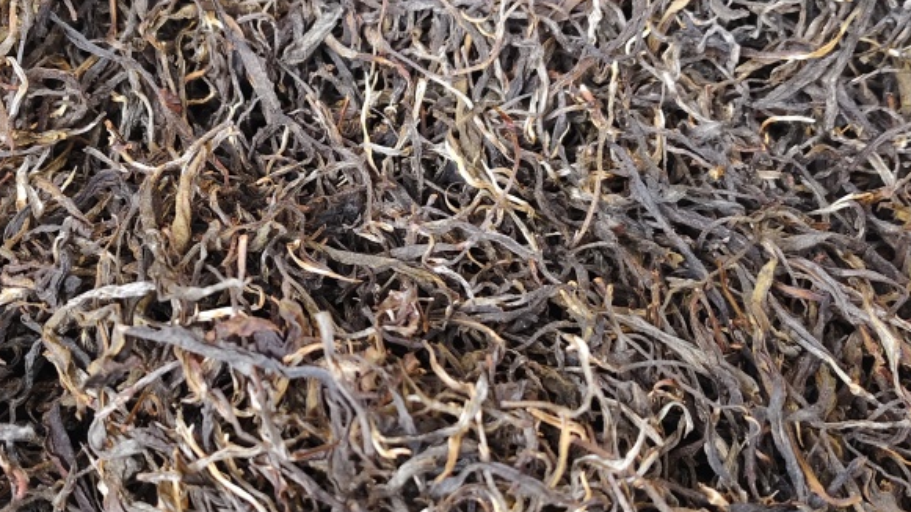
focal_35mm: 46
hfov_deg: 44.1
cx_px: 329
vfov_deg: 26.0
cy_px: 273
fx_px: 1111
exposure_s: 1/100
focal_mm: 5.56
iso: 239
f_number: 1.88
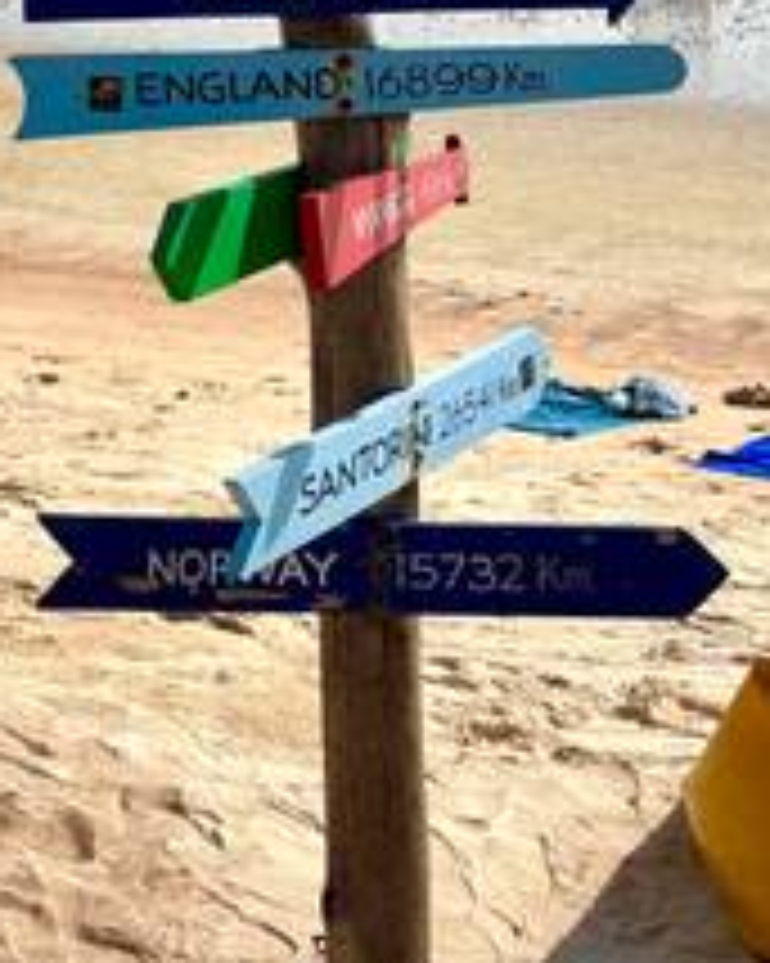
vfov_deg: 22.8
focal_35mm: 76
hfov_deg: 19.6
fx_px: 2167
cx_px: 23
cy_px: -230
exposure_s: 1/7194
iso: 50
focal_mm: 5.96
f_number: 1.6
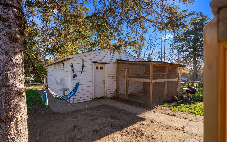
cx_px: 113
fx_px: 192
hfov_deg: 61.2
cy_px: 75
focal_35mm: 31
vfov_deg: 40.6
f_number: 9
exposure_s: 1/320
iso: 320
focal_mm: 30
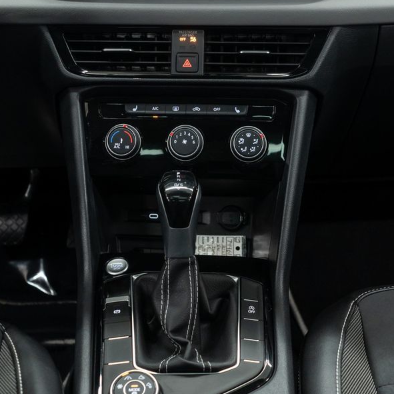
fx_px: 747
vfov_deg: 29.1
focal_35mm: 58
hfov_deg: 29.5
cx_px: 187
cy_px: 99
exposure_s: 1/40
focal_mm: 28
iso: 1000
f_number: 3.5
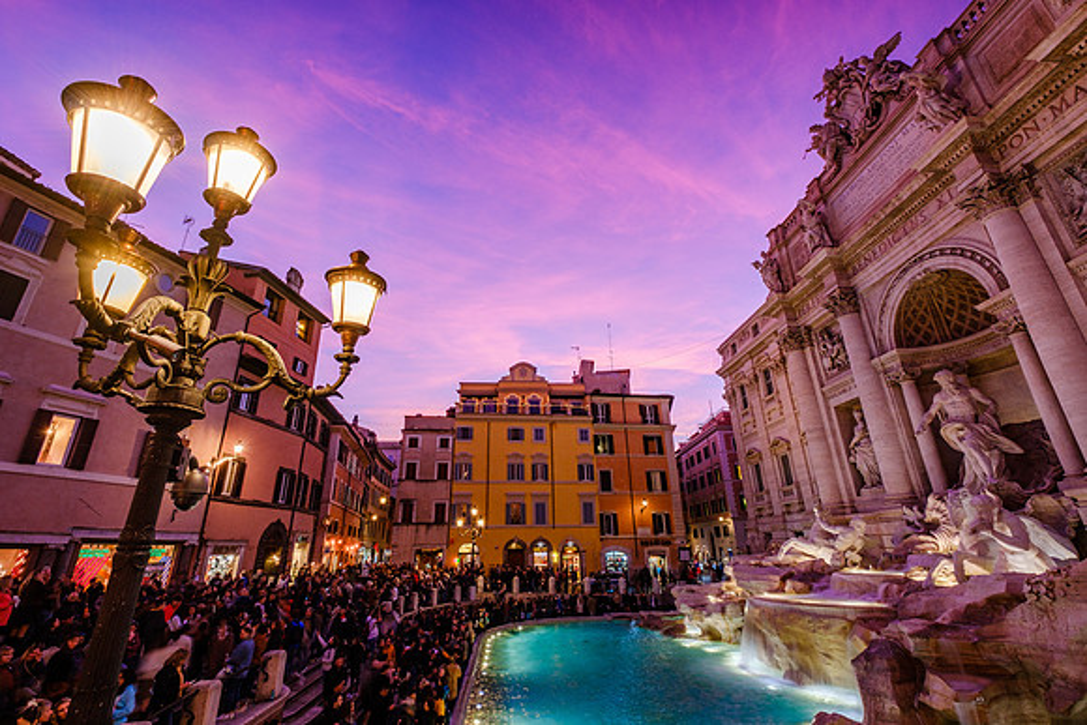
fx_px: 458
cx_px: 537
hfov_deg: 99.7
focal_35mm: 15
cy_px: 359
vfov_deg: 76.7
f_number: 8
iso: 160
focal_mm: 10
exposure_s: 1/1.67
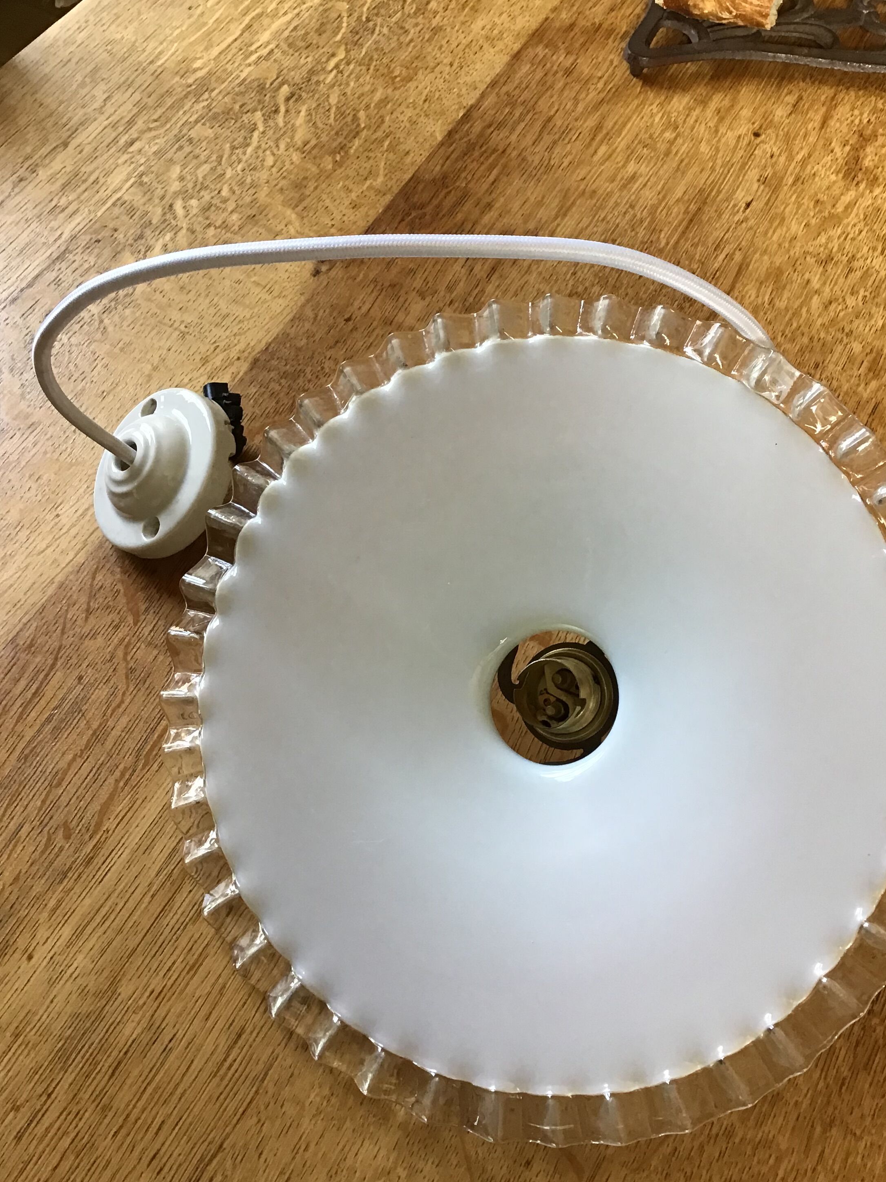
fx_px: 1195
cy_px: 561
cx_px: 487
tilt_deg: -57.2
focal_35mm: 35
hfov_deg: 40.7
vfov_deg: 52.6
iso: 40
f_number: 2.4
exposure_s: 1/33
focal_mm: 3.3
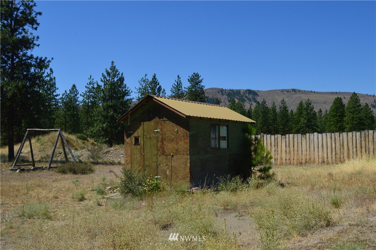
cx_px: 188
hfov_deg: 53.2
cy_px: 125
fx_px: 376
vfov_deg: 36.8
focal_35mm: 36
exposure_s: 1/500
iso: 360
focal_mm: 24
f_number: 11
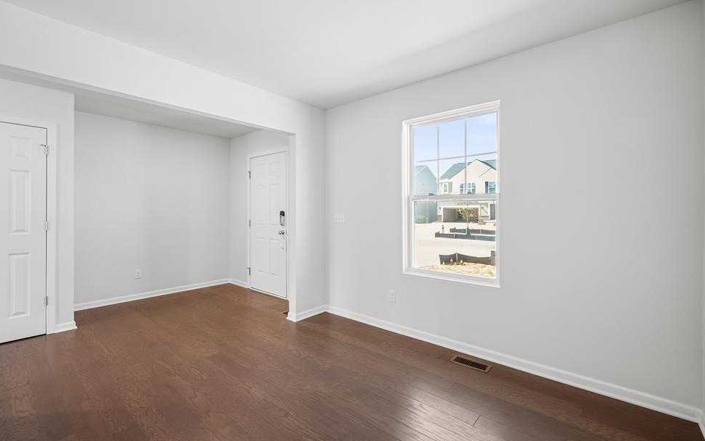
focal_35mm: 15
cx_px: 337
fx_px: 288
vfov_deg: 74.8
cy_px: 223
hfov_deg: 101.4
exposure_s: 1.3
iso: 80
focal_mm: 14
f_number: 9
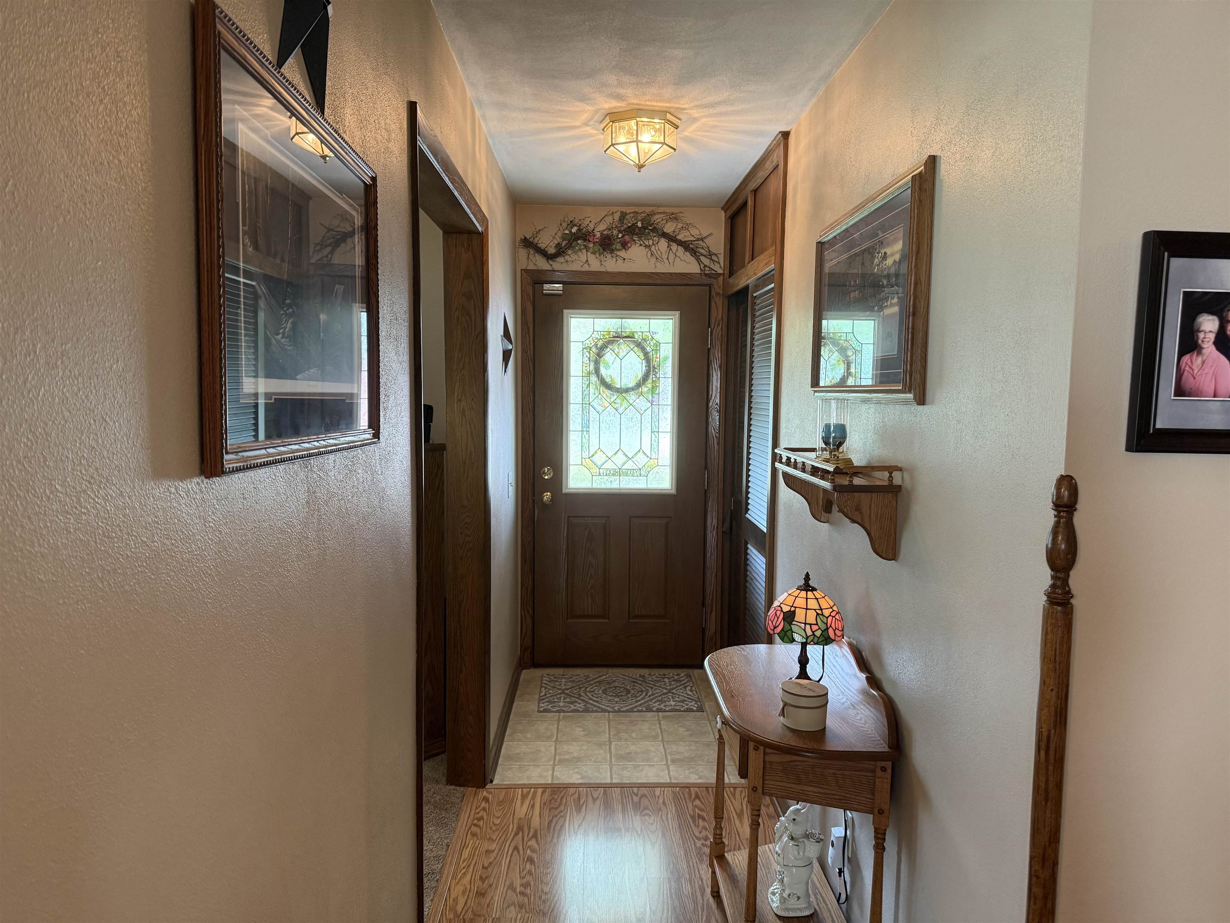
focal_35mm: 24
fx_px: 853
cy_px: 462
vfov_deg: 56.8
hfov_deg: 71.6
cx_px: 615
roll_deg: -1.9
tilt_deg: -4.2
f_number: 1.78
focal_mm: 6.76
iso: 250
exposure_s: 1/60
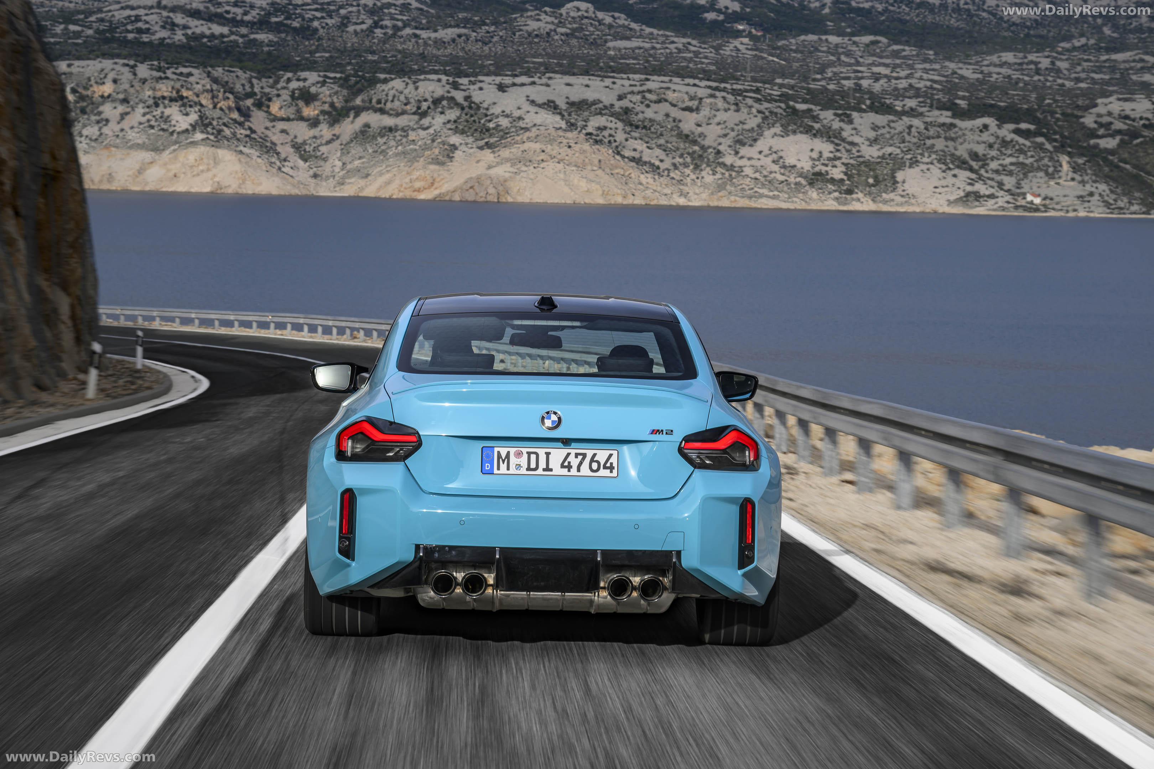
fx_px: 2692
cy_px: 384
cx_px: 577
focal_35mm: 84
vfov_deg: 16.3
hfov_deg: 24.2
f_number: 11
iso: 80
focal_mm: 84
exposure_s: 1/20
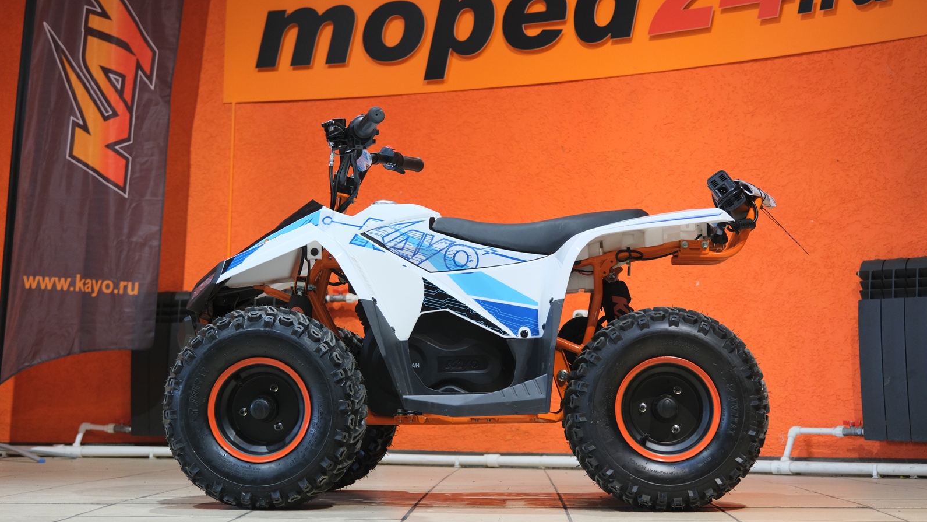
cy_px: 227
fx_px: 1450
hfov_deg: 35.4
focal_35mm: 59
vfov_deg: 20.4
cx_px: 466
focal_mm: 37.6
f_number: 4
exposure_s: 1/100
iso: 1250
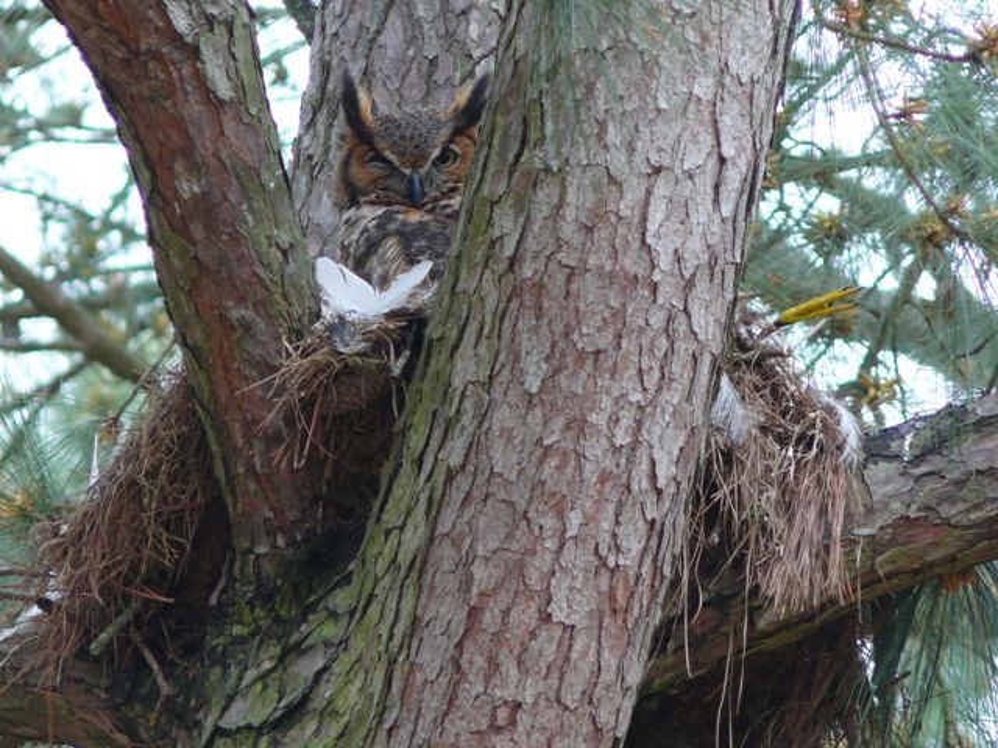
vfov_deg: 3.5
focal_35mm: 420
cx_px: 499
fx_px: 12109
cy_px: 374
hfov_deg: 4.7
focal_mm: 88.8
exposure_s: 1/50
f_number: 3.7
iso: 100
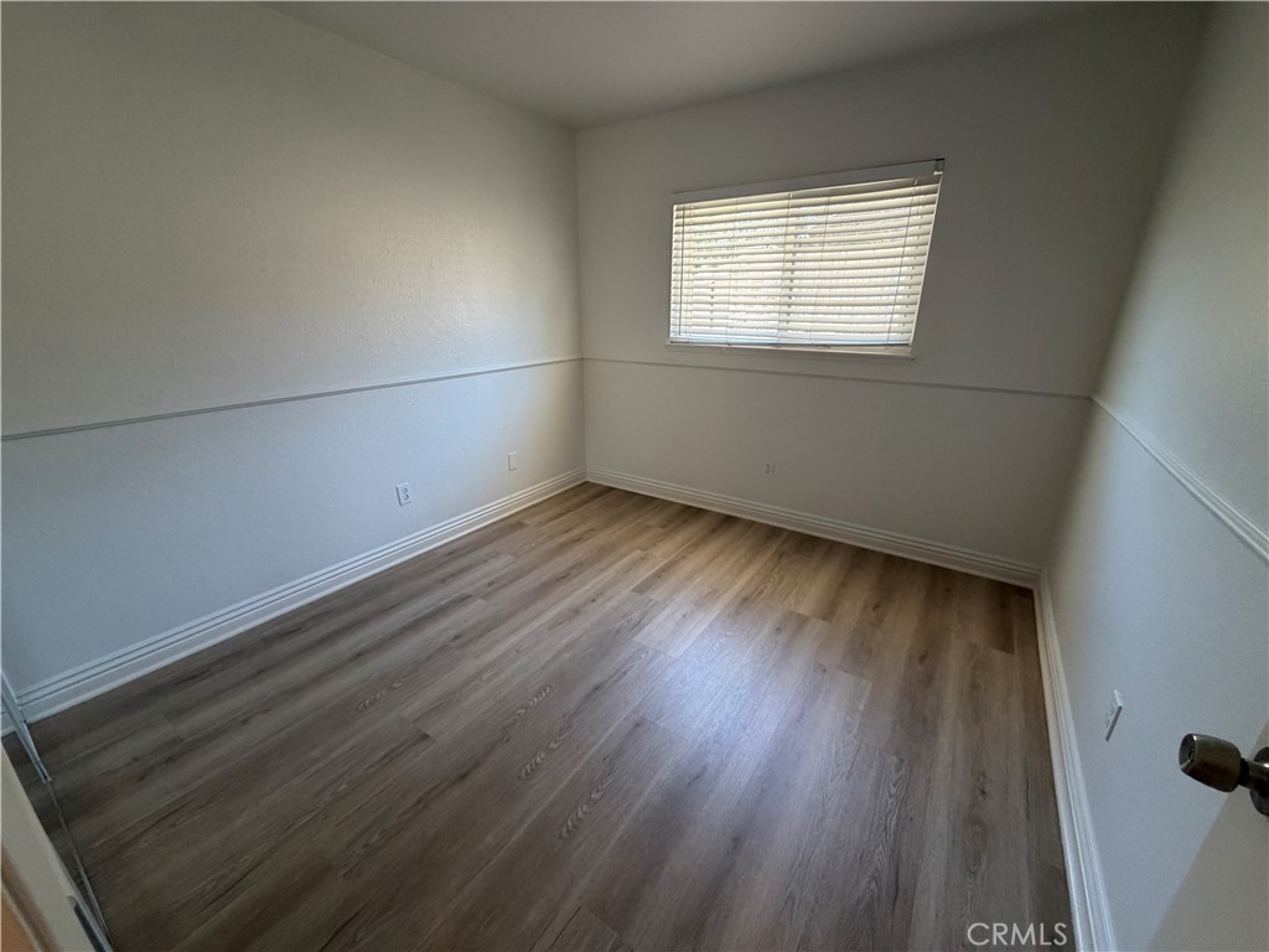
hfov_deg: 102.1
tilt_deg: -18.7
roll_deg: +0.6
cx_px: 634
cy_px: 476
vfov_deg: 85.7
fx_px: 513
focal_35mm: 14
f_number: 2.2
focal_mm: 2.22
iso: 250
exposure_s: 1/60
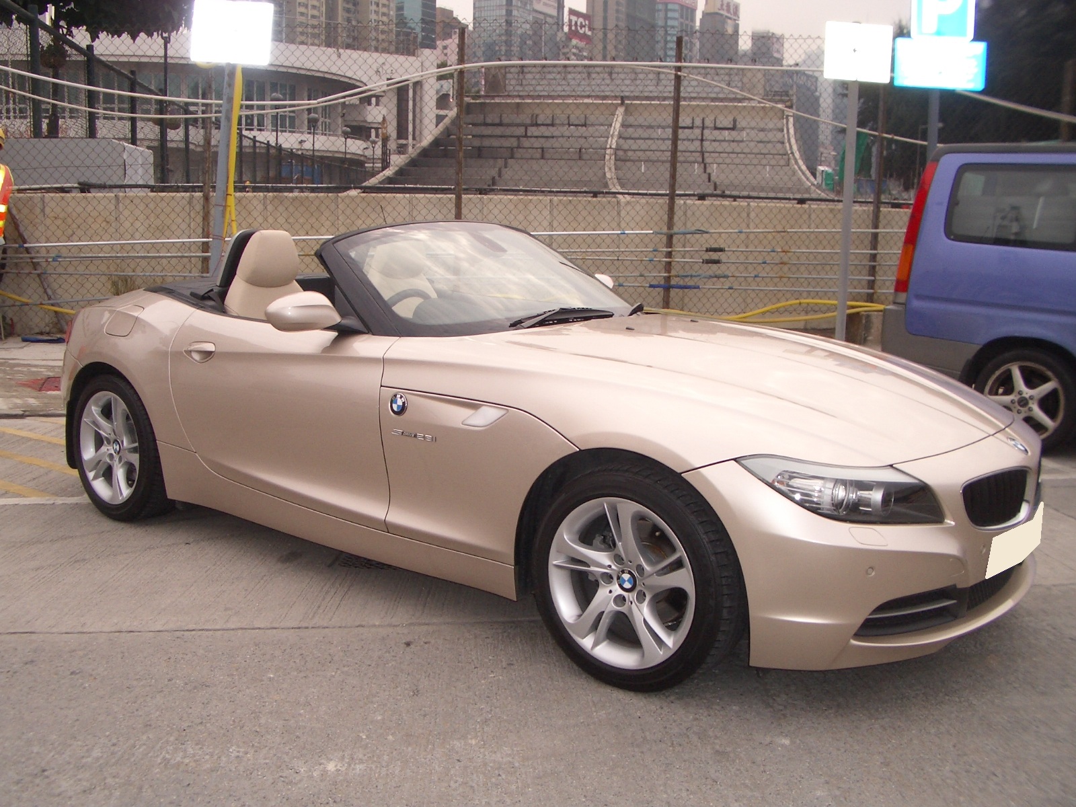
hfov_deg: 52.6
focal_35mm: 35
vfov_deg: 40.7
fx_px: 1088
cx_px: 538
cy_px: 404
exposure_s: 1/800
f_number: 4.3
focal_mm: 5.8
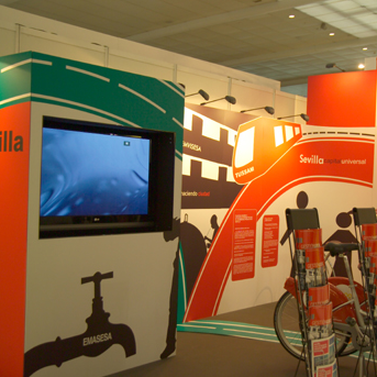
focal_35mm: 49
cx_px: 212
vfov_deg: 34.7
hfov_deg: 34.6
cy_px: 193
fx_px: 604
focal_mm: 33
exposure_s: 1/20
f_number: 4.8
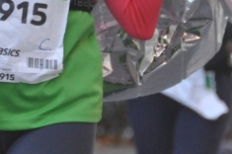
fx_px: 4439
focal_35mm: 690
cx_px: 62
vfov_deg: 2.0
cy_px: -78
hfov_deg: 3.0
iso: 2000
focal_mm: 135
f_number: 5.6
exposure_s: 1/640
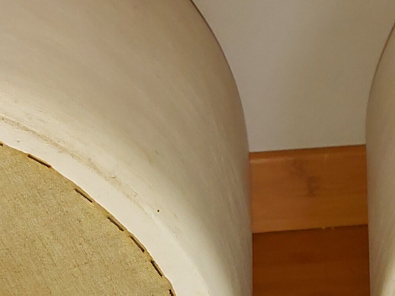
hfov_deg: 17.3
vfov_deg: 13.1
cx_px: 317
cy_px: 211
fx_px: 1290
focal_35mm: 113
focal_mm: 5.23
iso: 160
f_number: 1.8
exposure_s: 1/50
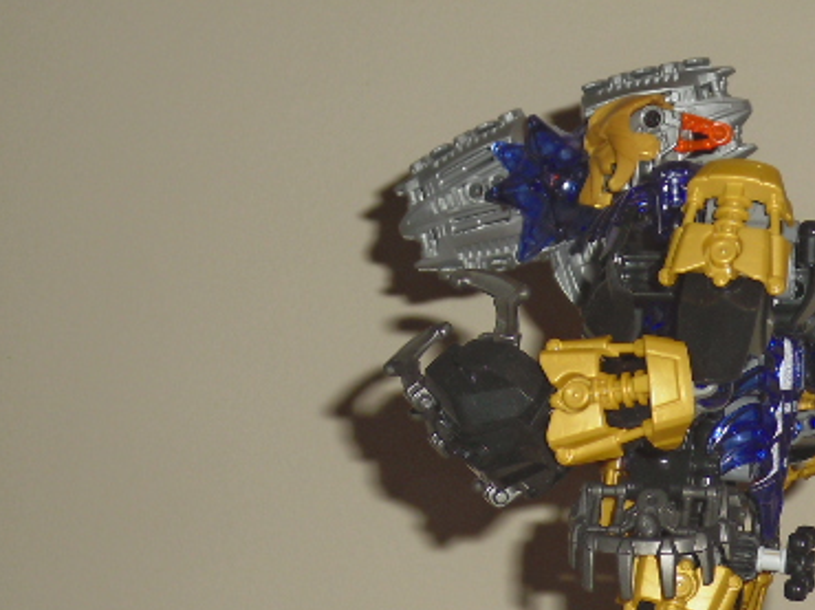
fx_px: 2565
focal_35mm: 109
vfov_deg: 13.5
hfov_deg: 17.9
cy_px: 500
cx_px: 665
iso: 200
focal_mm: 11.2
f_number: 4.2
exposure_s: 1/60
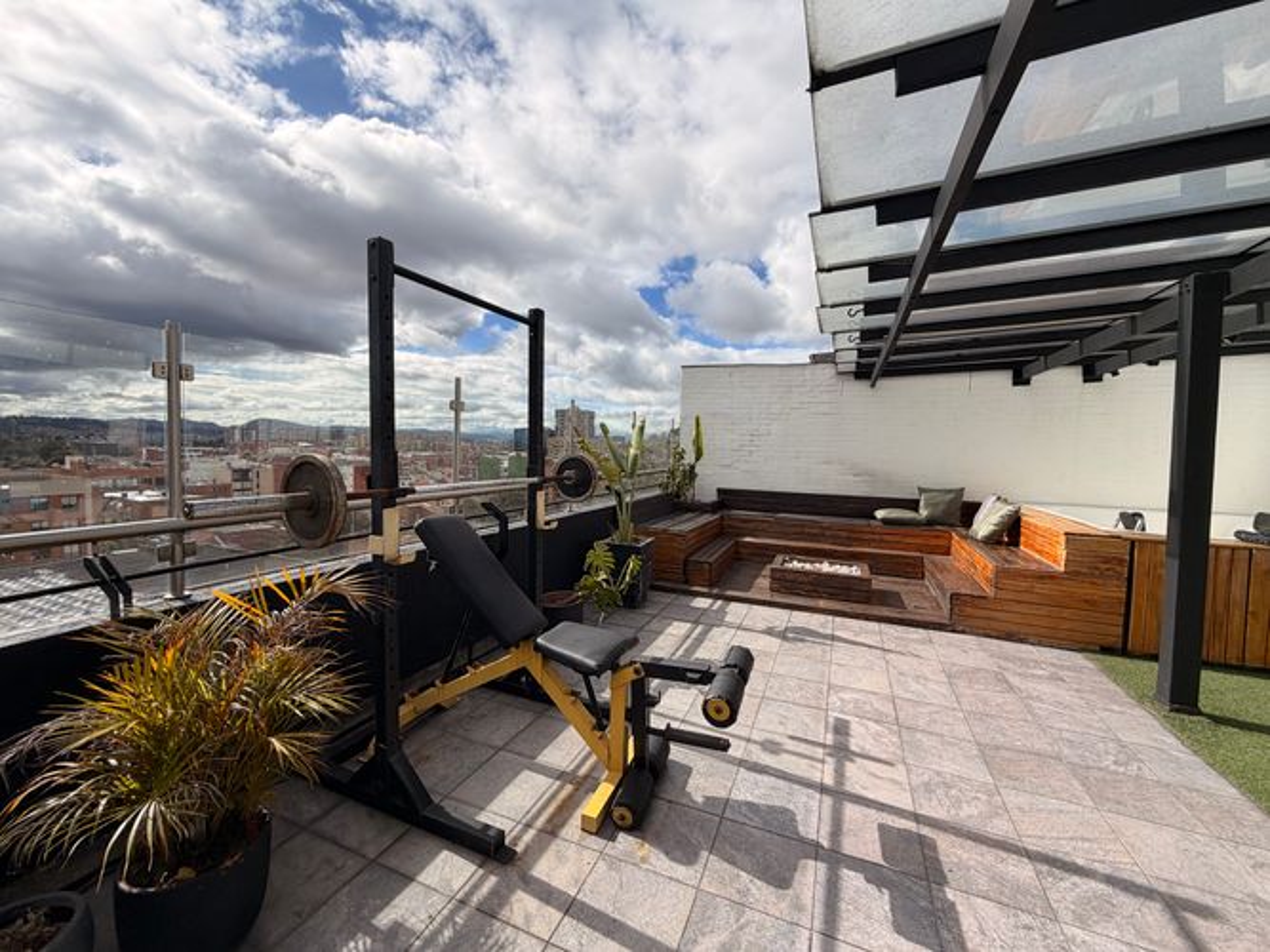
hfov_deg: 102.1
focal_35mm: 14
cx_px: 635
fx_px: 514
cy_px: 476
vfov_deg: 85.7
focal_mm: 2.22
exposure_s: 1/1167
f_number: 2.2
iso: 20
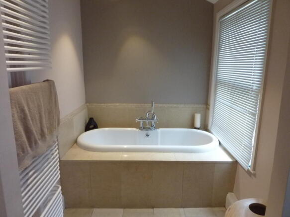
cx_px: 145
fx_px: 209
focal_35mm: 25
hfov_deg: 69.4
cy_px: 108
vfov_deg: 54.9
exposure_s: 1/30
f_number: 3.3
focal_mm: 4.1
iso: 320
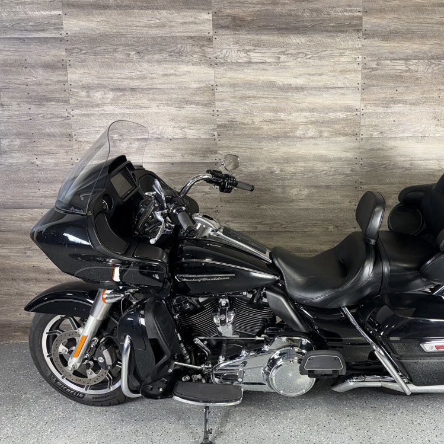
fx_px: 421
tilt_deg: -8.5
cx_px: 298
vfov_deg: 55.6
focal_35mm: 29
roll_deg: +0.3
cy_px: 218
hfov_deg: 54.4
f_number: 1.78
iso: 80
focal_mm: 6.76
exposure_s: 1/18
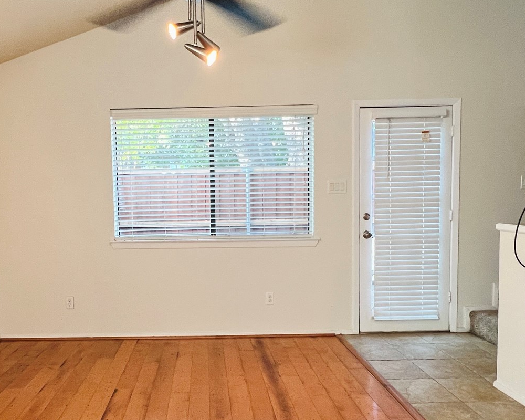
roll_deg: +1.4
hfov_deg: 65.1
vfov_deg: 54.9
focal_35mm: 26
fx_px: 404
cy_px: 225
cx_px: 197
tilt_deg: -4.5
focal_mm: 1.57
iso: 250
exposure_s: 1/60
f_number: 1.8
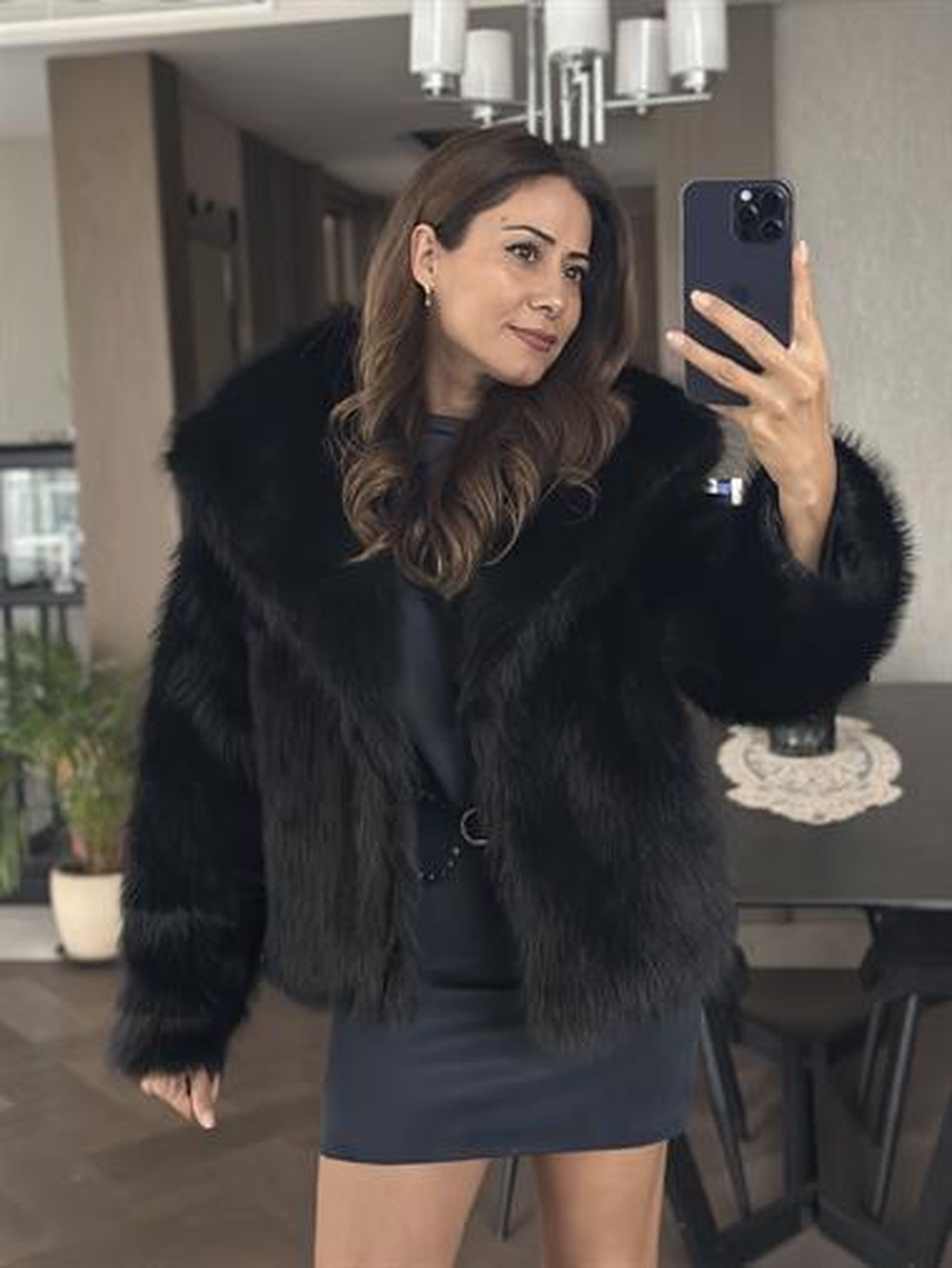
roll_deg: +3.4
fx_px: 1759
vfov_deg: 39.6
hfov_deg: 30.3
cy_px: 634
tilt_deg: -18.5
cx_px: 476
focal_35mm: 48
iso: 800
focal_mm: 6.86
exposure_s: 1/33
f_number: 1.78
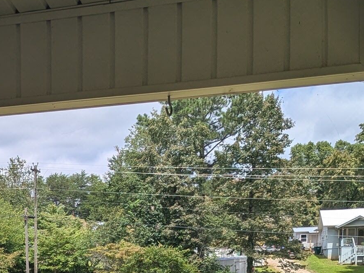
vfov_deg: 19.8
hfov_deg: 26.1
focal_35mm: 69
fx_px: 726
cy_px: 341
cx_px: -29
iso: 49
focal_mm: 6.81
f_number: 1.85
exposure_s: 1/2058
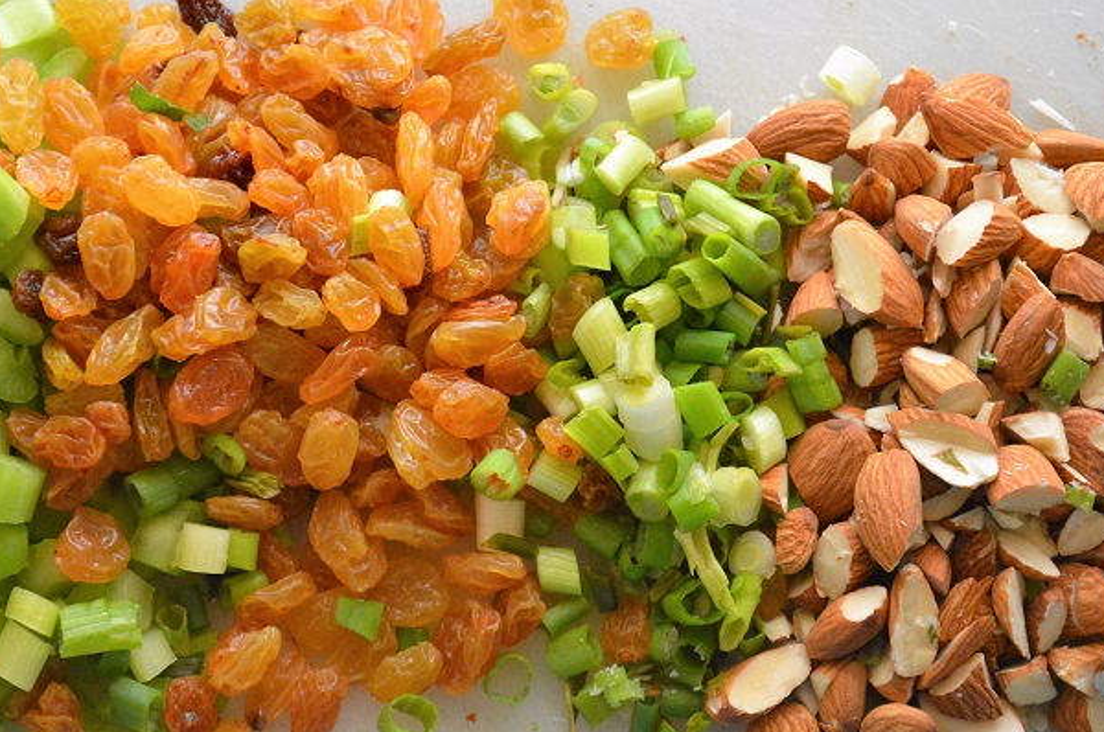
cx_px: 423
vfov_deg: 14.8
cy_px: 371
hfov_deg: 22.1
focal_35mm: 92
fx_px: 2817
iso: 3200
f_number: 5.3
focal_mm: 46
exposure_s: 1/125
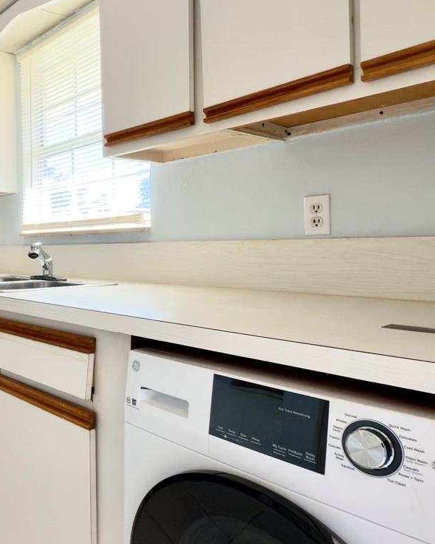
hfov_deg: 46.4
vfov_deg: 60.4
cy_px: 260
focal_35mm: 29
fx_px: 467
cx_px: 66
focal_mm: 2.22
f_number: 2.2
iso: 40
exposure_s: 1/60
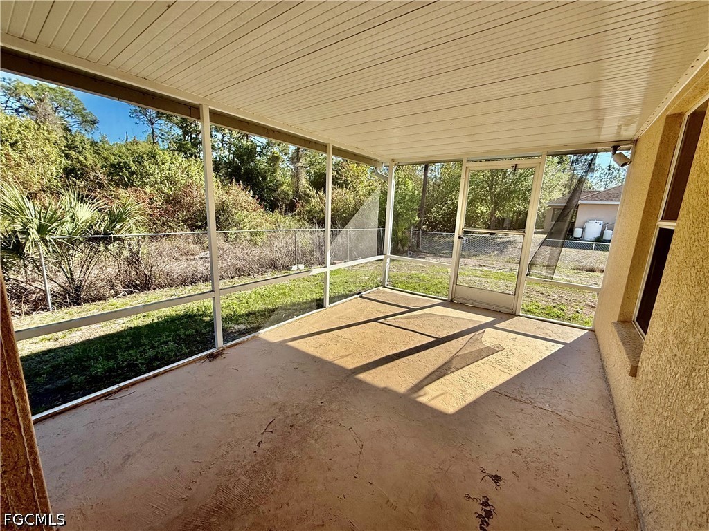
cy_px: 266
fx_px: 287
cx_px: 354
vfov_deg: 85.7
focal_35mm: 14
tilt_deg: -11.9
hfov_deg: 102.1
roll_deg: -3.4
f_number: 2.2
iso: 50
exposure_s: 1/942
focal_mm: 2.22
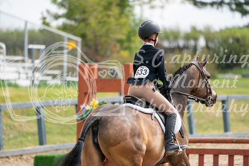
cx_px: 124
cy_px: 83
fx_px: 2767
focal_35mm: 400
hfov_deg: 5.2
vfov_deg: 3.4
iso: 200
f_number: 5.6
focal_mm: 400
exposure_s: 1/500
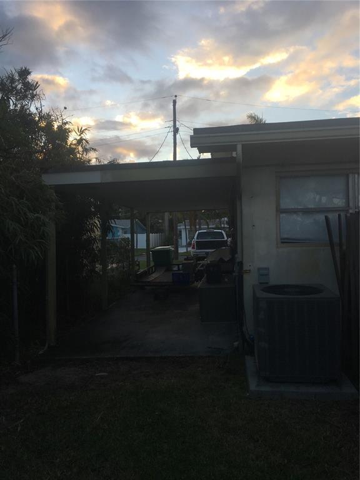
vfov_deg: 61.7
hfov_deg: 48.2
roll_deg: +0.0
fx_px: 402
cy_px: 240
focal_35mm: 29
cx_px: 180
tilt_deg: +1.7
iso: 25
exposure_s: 1/304
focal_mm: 4.15
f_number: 2.2
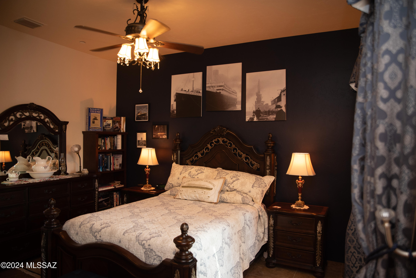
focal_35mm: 24
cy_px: 139
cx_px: 208
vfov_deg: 53.2
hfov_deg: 73.7
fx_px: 277
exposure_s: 1/80
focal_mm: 24
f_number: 2.8
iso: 1000
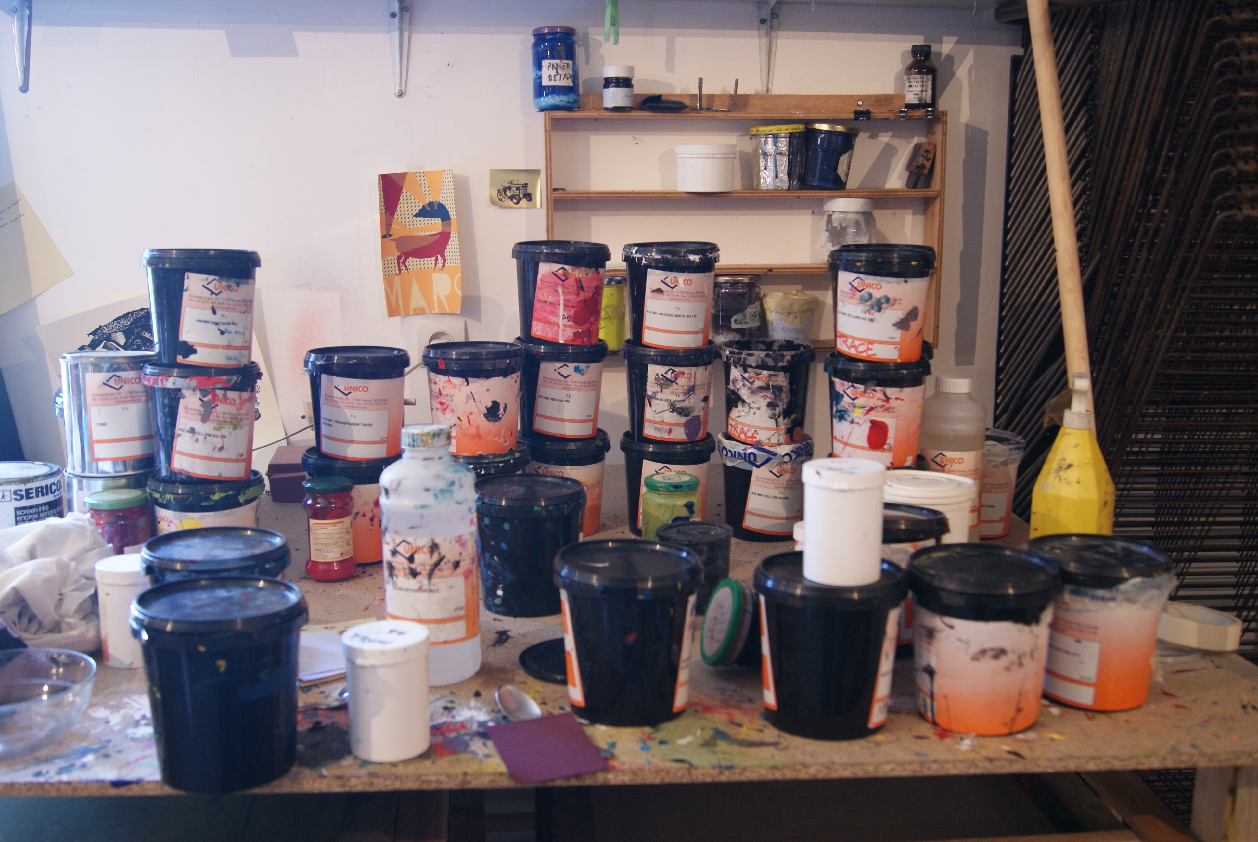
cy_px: 421
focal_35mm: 33
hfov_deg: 57.2
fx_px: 1155
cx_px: 629
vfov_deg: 40.1
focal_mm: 22
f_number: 4
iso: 400
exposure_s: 1/8
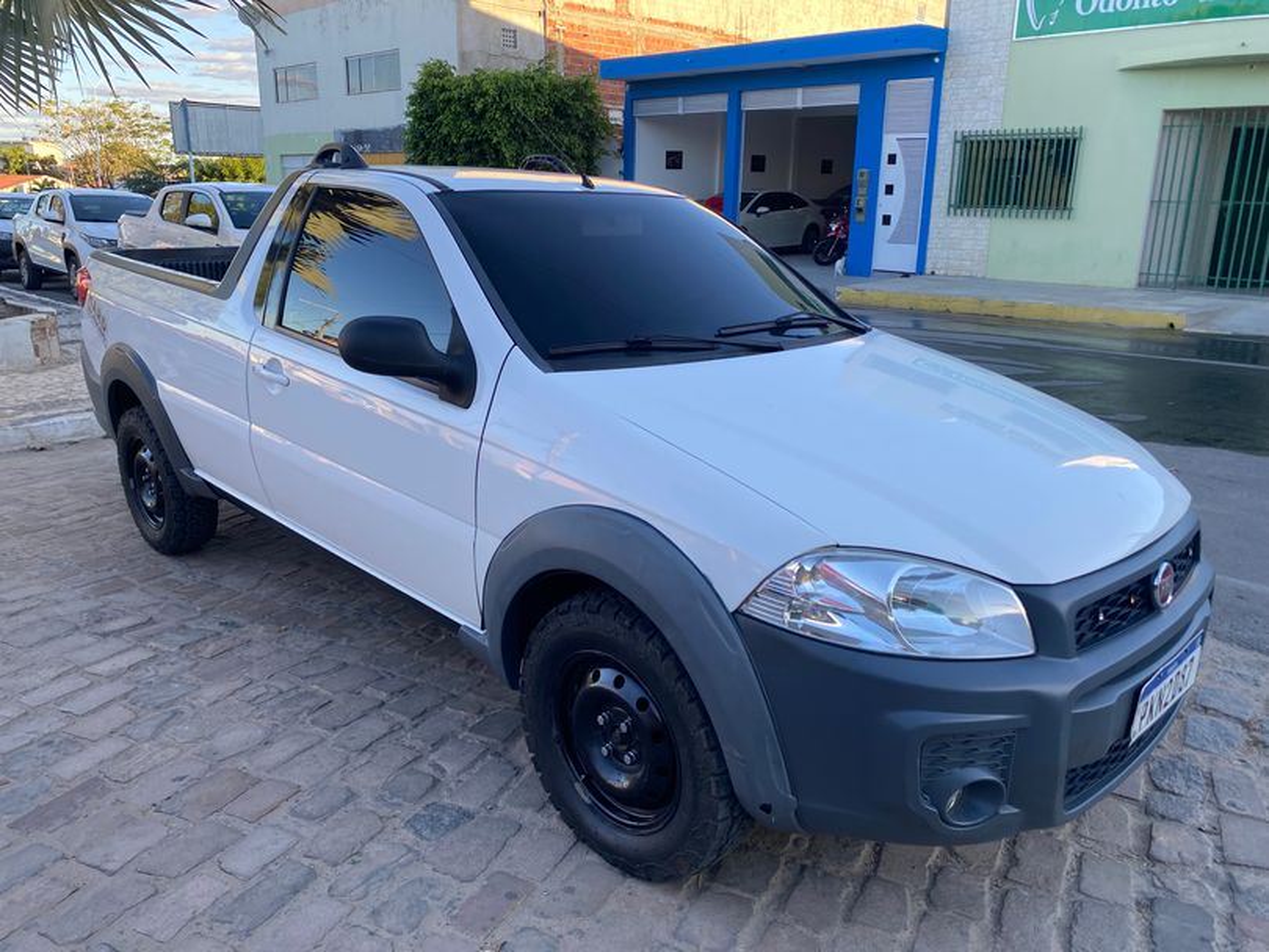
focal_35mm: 26
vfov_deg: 53.1
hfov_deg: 67.3
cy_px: 476
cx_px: 634
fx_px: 953
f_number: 1.8
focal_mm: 4.25
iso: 32
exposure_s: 1/285
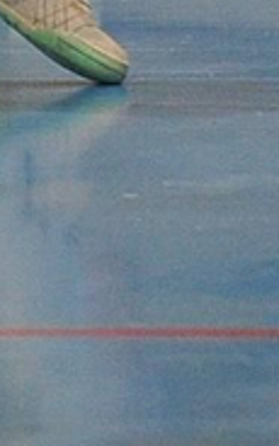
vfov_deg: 1.2
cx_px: 269
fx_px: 21594
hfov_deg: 0.7
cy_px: -360
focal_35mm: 1775
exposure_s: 1/640
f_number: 2.8
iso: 3200
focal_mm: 200
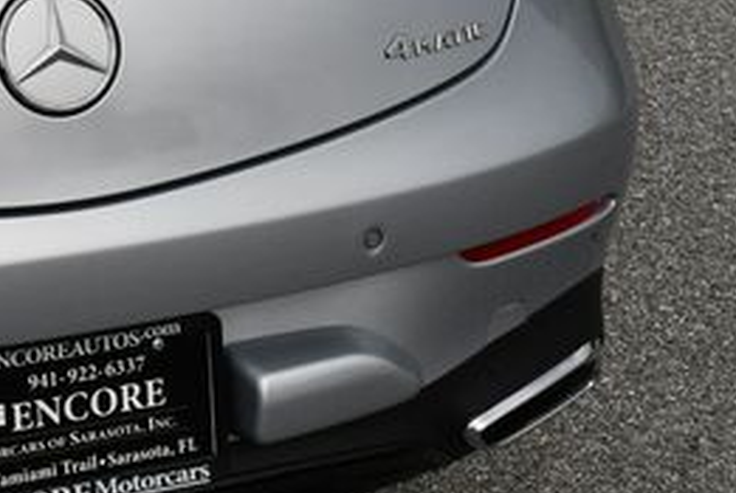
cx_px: -99
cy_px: 104
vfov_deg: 13.9
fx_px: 2007
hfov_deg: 19.8
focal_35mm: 98
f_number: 10
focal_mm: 20
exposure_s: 1/500
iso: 100
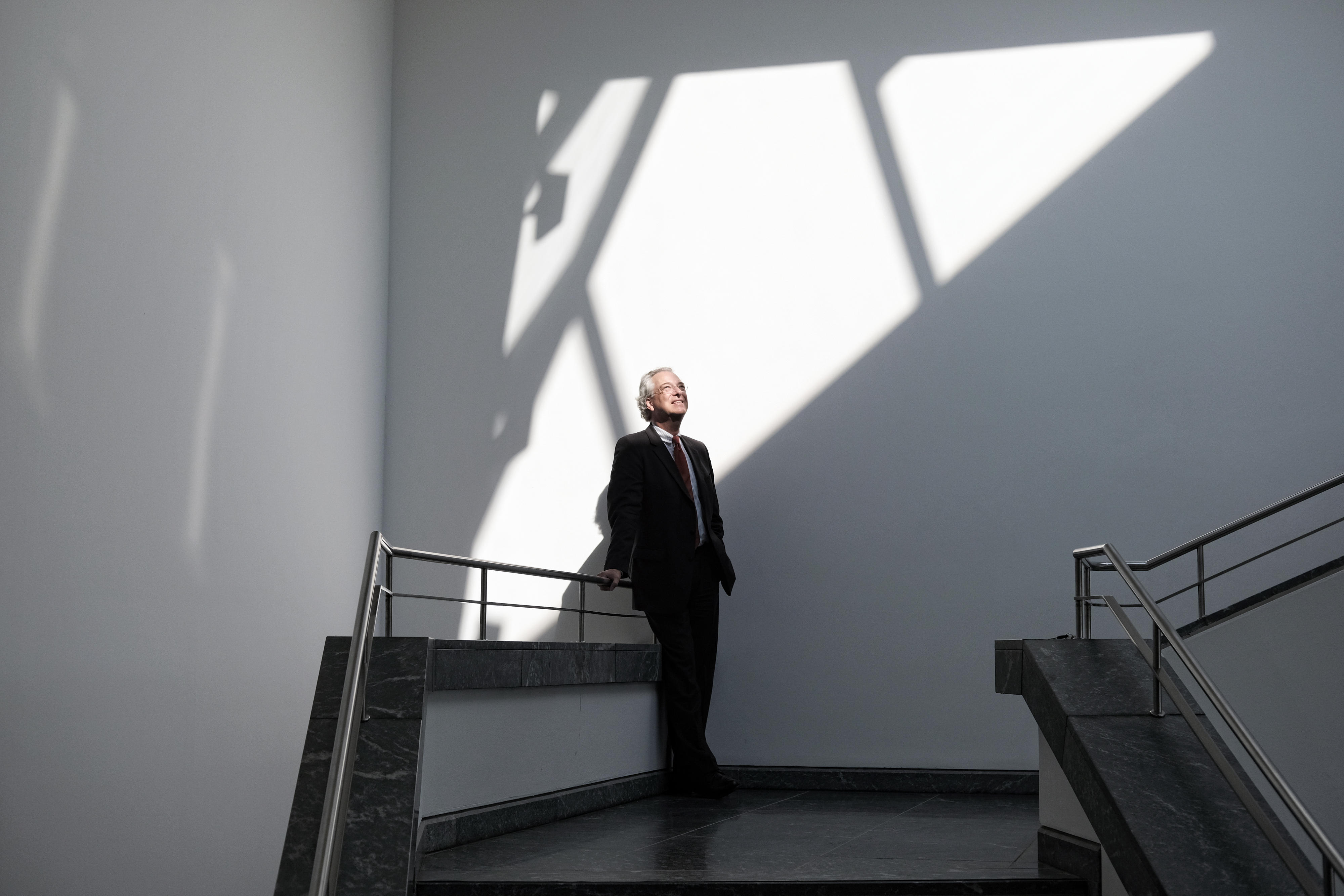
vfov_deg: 25.5
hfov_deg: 37.5
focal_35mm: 53
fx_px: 1978
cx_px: 672
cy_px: 448
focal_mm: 35
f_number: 4
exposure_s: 1/1250
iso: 400
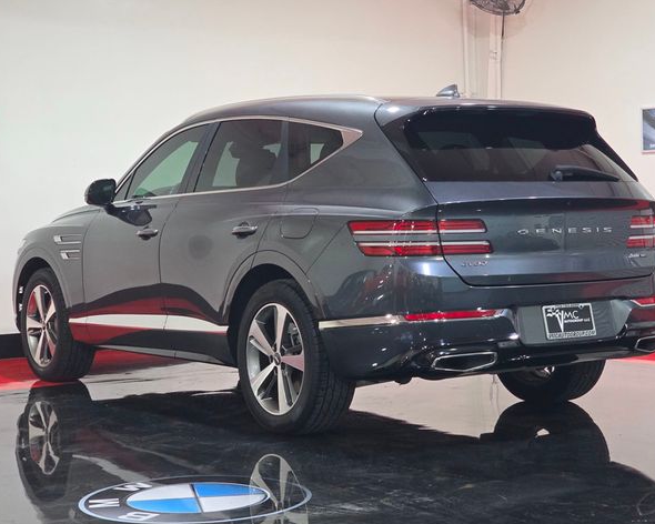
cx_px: 347
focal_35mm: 73
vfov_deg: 21.0
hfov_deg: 26.1
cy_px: 265
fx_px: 1415
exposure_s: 1/120
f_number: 2.4
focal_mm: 7.9
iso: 500
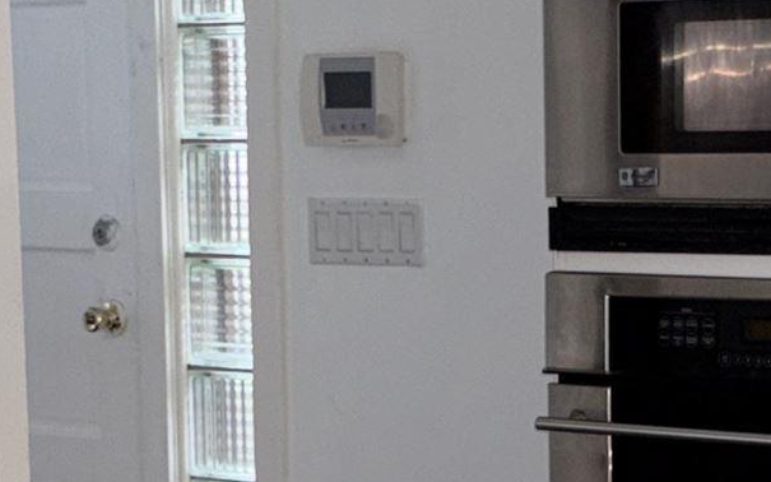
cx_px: 403
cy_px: 454
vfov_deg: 9.3
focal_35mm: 140
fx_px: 2941
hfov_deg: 14.9
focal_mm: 5.96
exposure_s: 1/11
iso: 64
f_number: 1.6
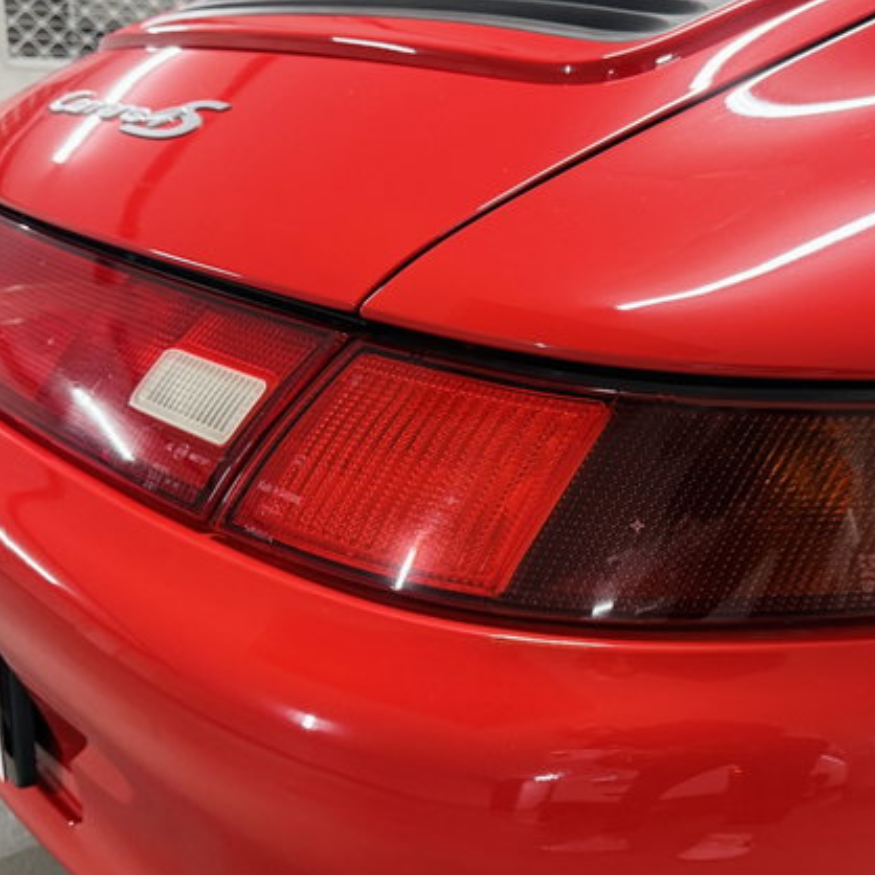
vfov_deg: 42.8
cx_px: 584
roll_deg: -4.1
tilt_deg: -17.5
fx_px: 1115
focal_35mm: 39
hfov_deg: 42.3
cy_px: 448
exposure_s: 1/50
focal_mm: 6.76
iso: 250
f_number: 1.78
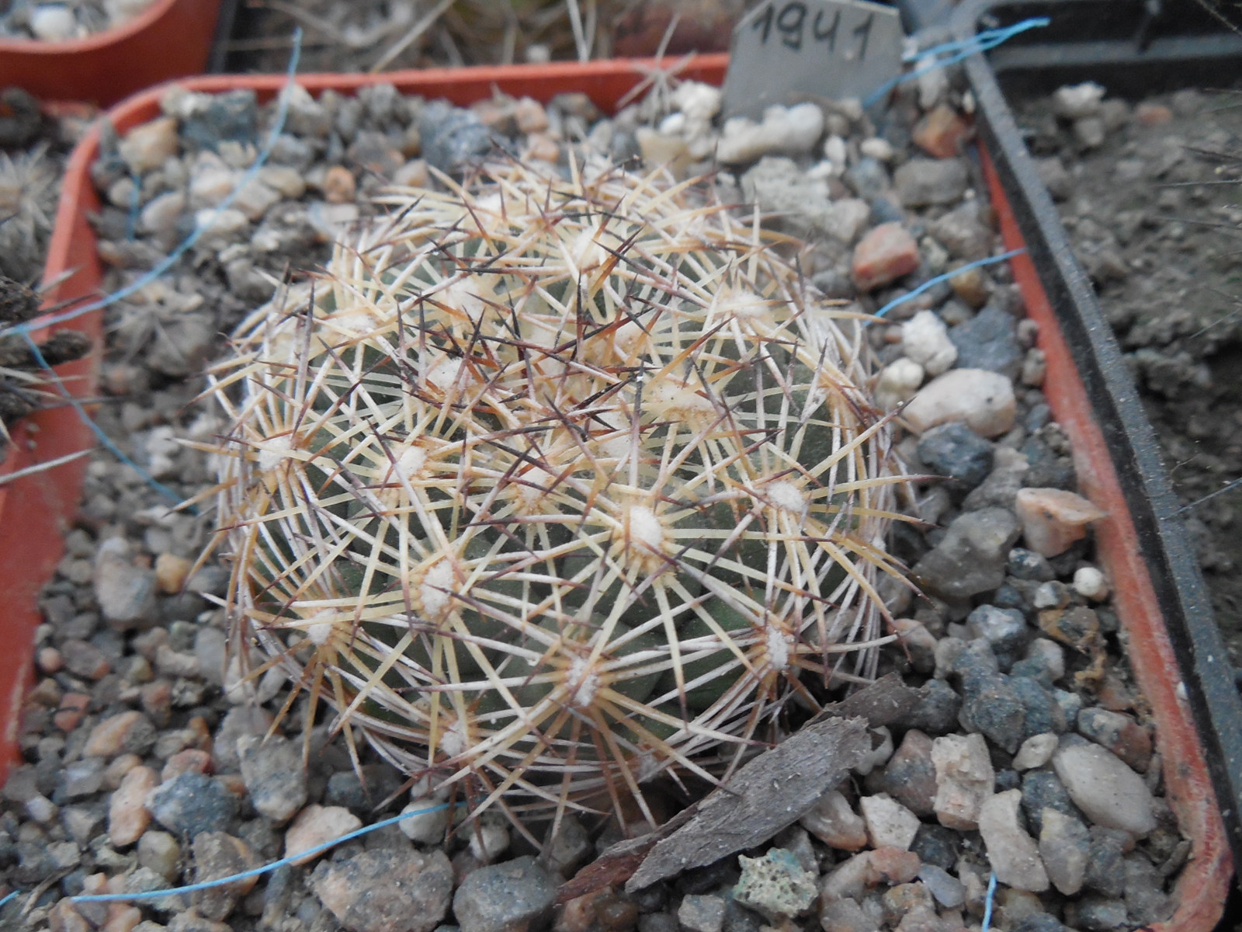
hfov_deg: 58.4
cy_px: 466
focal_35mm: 31
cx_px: 621
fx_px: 1112
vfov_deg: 45.4
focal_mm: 5.6
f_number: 3.6
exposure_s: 1/20
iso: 400
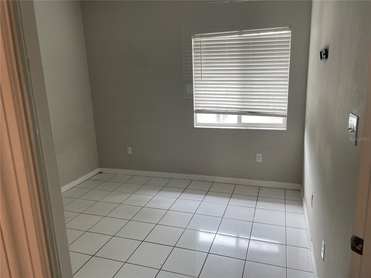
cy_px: 139
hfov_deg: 67.3
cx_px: 186
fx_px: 279
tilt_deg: -13.0
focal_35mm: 26
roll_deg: +1.8
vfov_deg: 53.1
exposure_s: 1/120
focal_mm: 4.2
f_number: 1.6
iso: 80
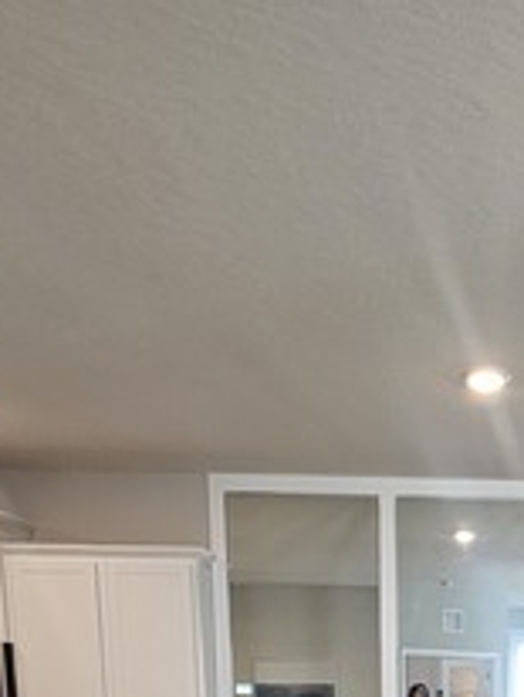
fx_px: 846
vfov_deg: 34.9
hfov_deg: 31.8
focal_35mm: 42
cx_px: 524
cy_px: 848
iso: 125
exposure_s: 1/60
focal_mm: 2.2
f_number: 2.2
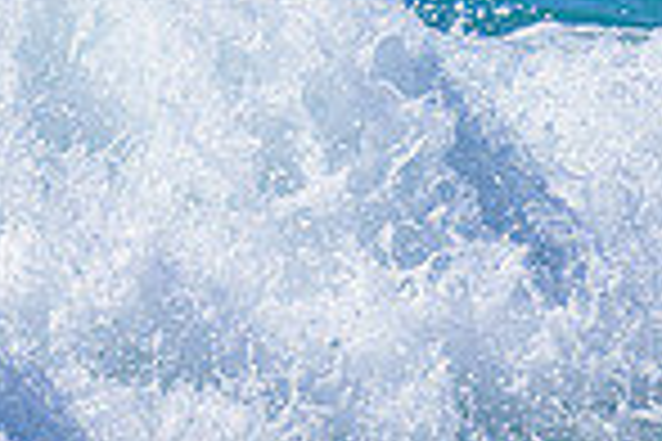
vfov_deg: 0.6
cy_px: 250
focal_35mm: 2373
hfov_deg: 0.9
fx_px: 43633
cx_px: -401
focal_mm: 500
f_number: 11
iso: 1100
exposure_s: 1/2000
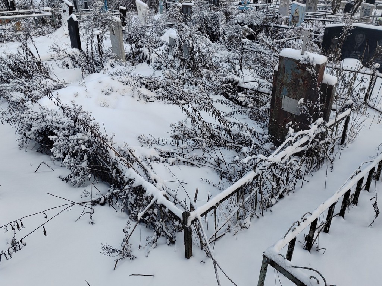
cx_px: 191
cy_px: 143
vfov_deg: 51.4
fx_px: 298
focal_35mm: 27
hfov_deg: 65.3
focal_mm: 5.52
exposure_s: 1/289
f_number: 1.9
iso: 120
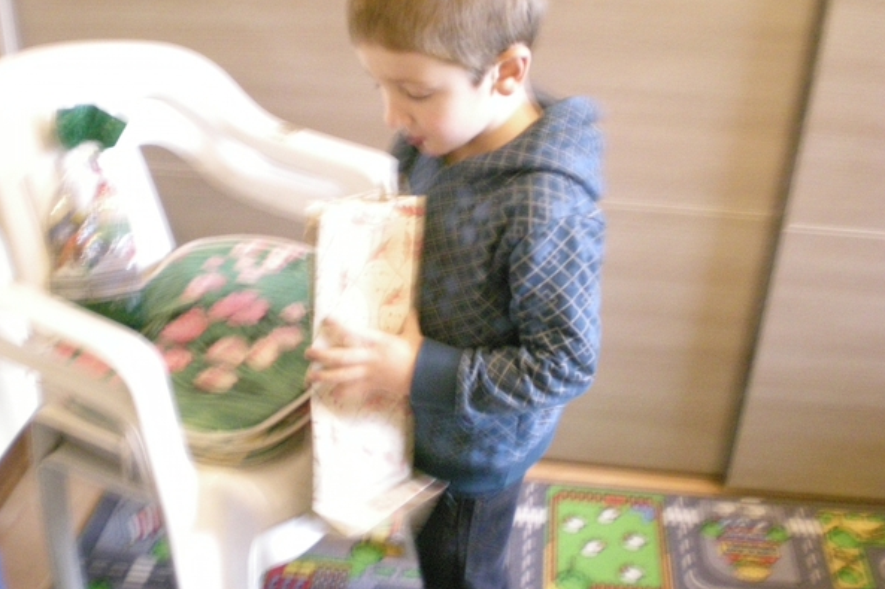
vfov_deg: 33.4
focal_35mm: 40
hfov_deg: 48.5
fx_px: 983
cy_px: 285
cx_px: 439
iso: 800
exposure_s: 1/2.3
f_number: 3.1
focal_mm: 6.3
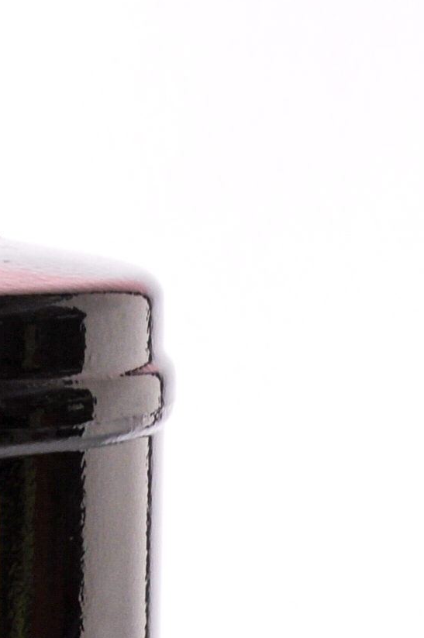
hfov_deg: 5.4
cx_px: -164
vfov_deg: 7.9
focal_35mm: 250
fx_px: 4426
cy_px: 1198
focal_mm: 32
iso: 100
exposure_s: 1/125
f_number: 5.6
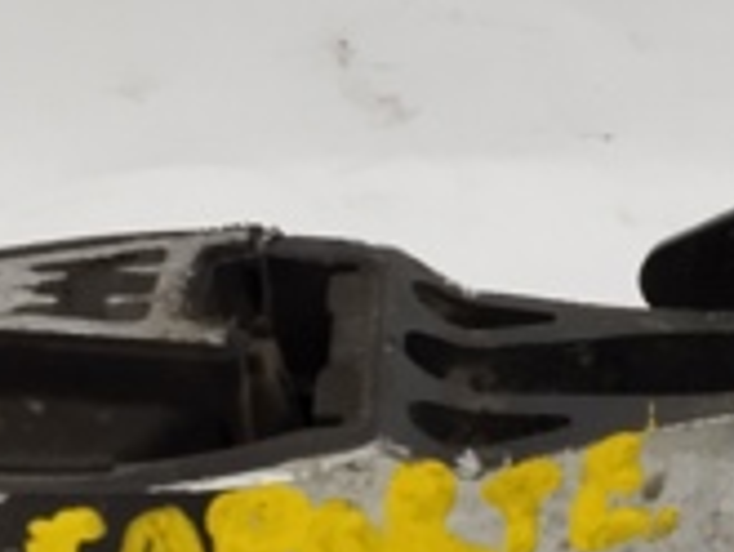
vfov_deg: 14.7
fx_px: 2143
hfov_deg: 18.5
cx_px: 872
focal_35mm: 101
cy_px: 347
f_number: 2
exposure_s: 1/104
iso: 50
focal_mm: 2.78
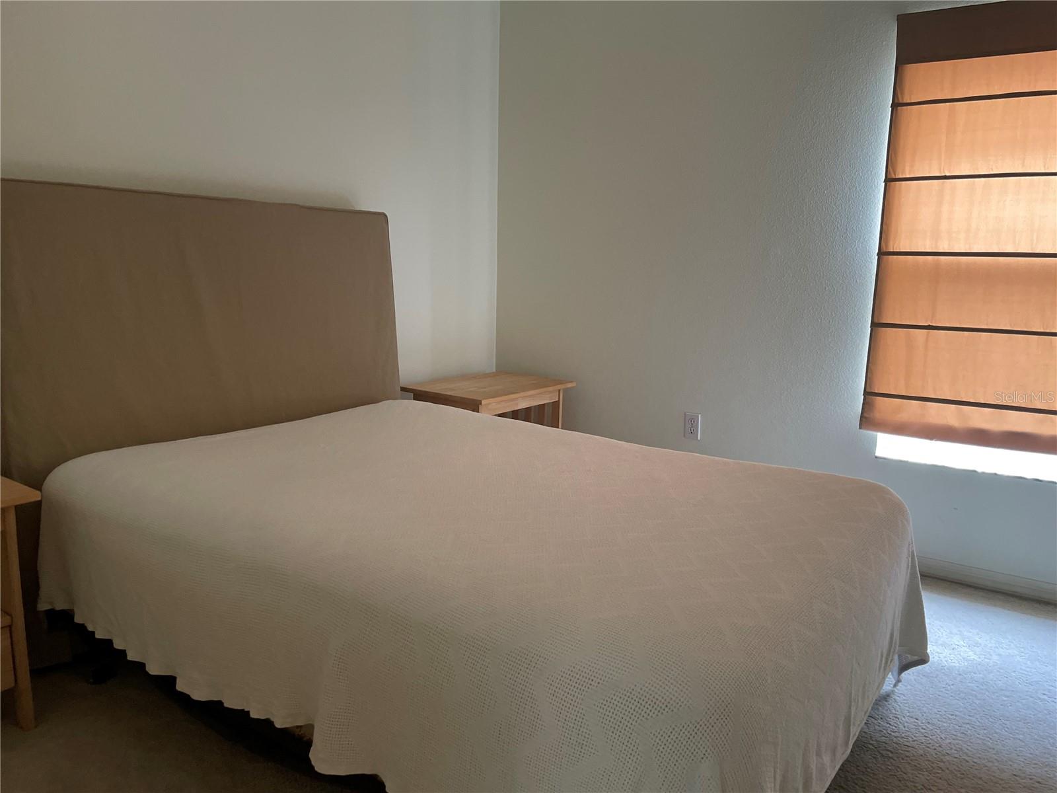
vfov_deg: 53.1
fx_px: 794
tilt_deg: -9.4
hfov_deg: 67.3
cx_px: 528
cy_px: 396
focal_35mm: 26
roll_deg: -0.9
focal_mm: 4.2
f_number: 1.6
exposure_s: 1/60
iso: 200
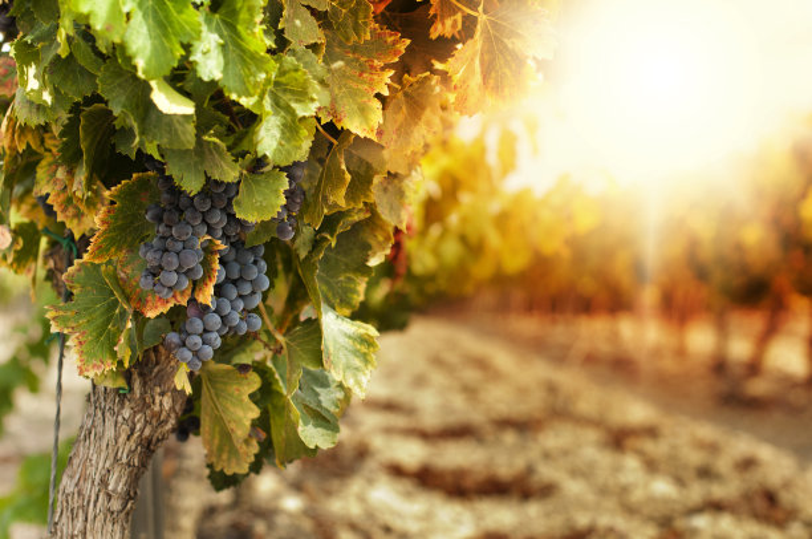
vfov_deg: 18.1
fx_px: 1689
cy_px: 270
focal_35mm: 75
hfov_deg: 27.0
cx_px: 406
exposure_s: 1/800
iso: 100
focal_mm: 50
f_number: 3.2
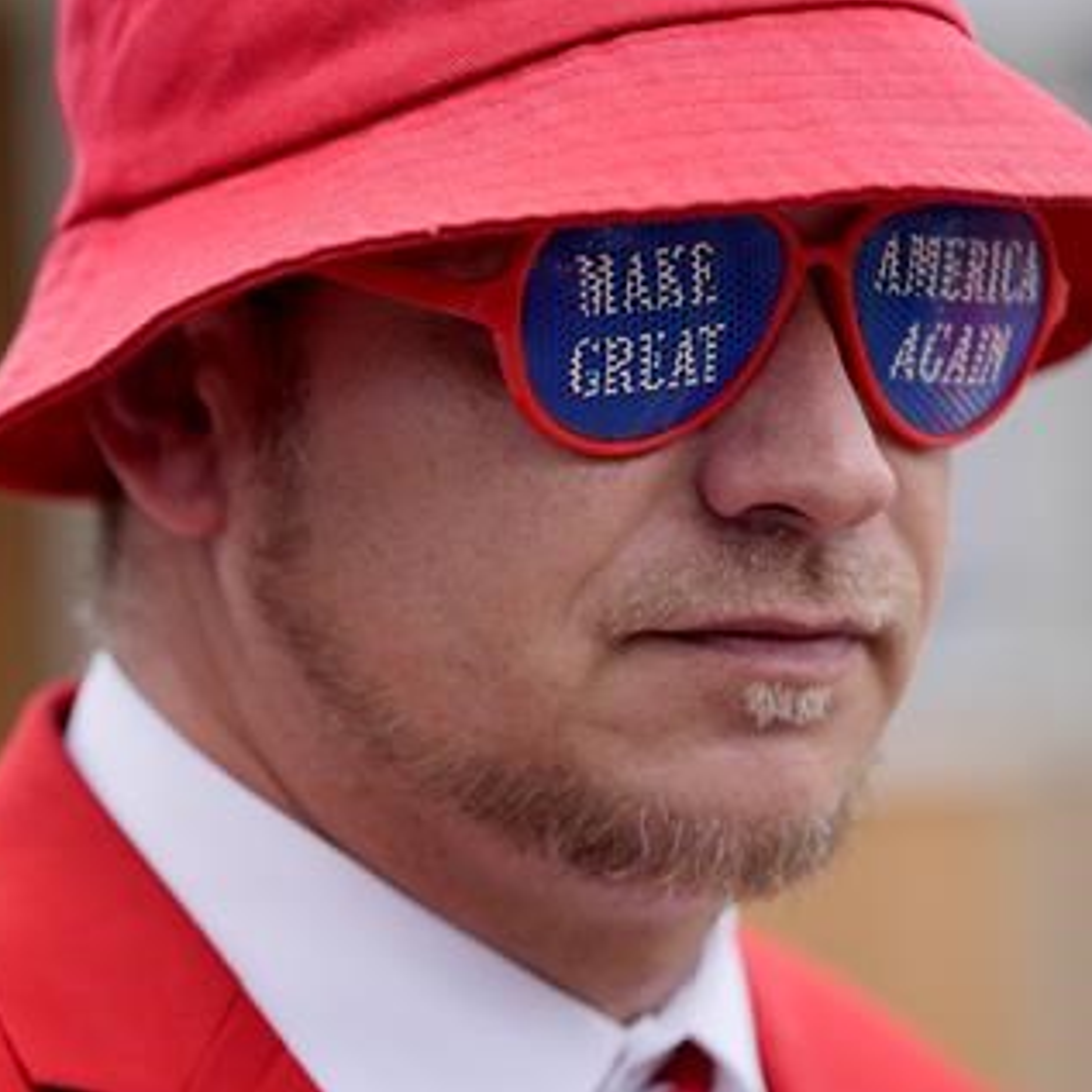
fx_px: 6710
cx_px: 520
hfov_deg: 9.3
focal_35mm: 188
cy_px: 408
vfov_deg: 9.3
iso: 320
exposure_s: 1/2000
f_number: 2.8
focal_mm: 108
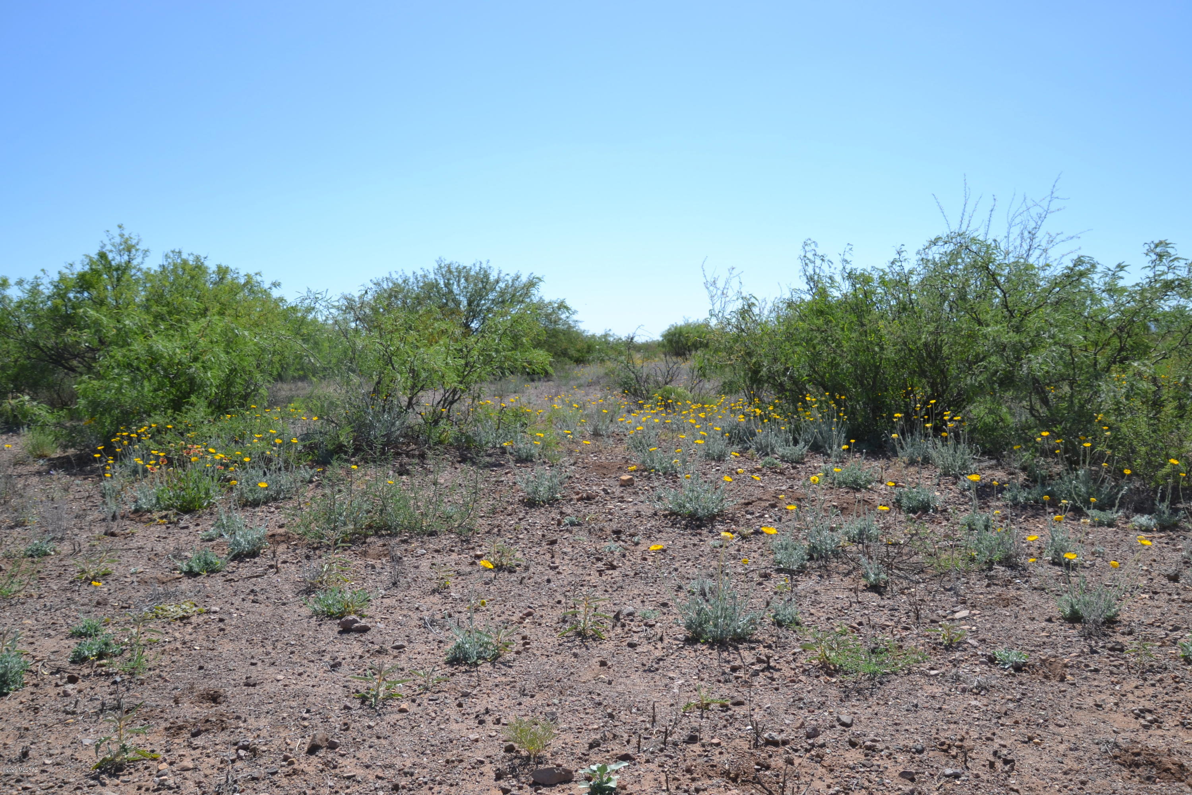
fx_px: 1043
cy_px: 398
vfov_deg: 41.7
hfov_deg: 59.5
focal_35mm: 32
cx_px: 596
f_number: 8
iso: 100
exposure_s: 1/250
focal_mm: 21
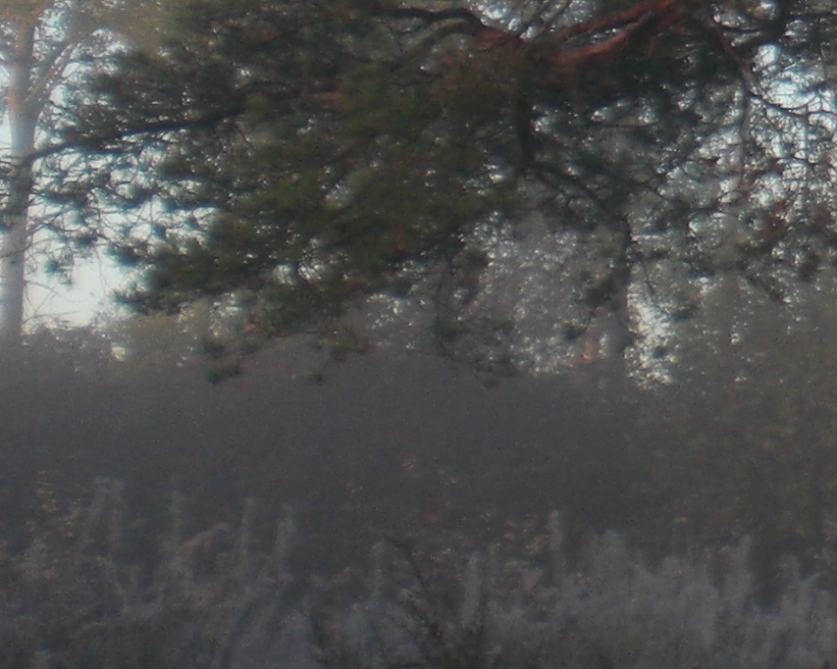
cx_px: 1562
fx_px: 3517
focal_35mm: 142
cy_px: -176
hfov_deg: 12.3
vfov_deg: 10.6
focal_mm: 6.3
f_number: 3.1
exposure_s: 1/80
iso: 64
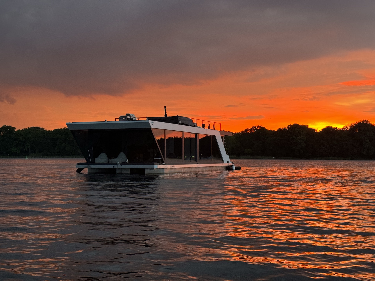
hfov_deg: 39.7
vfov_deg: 30.3
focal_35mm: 48
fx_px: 520
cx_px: 188
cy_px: 140
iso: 400
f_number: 1.78
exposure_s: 1/40
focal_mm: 6.76
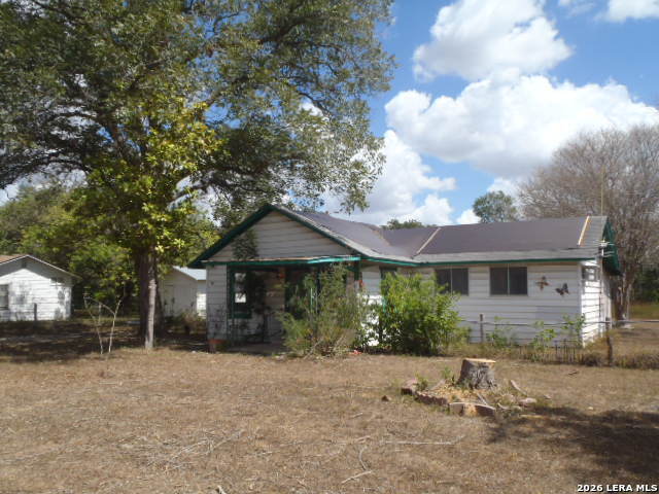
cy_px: 247
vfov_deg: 49.7
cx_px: 330
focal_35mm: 28
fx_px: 533
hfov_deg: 63.4
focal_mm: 5
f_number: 3.9
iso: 80
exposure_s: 1/640
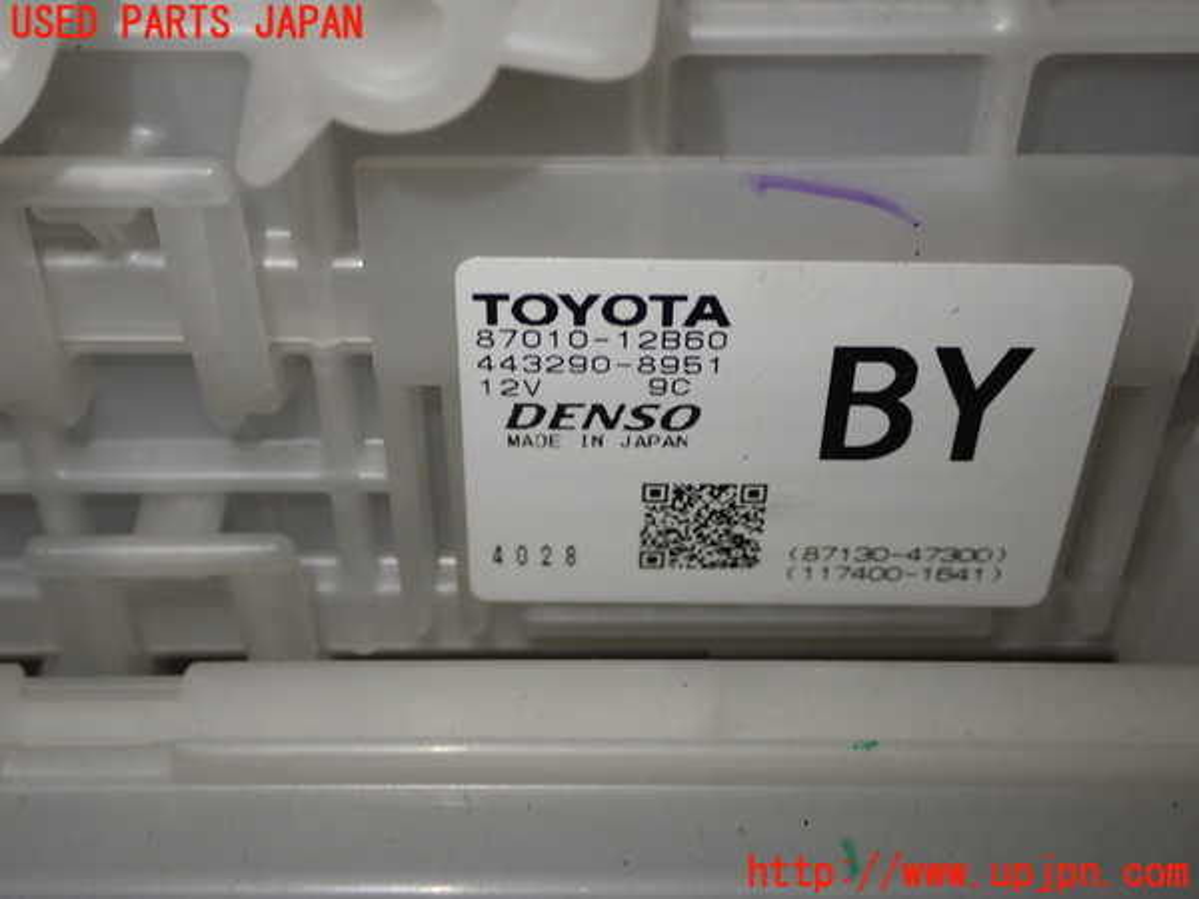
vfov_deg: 29.1
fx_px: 1732
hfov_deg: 38.2
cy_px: 450
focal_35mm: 50
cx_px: 600
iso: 200
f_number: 3.2
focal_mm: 9.01
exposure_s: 1/80
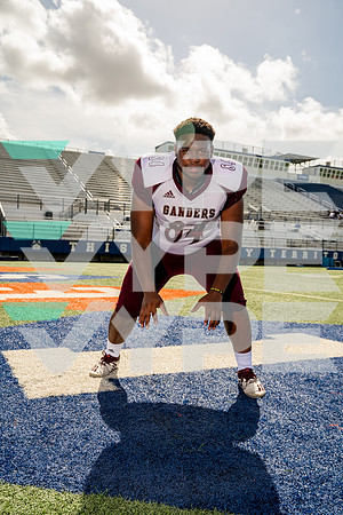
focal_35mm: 32
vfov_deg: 58.7
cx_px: 172
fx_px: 457
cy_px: 258
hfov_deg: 41.1
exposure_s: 1/500
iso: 100
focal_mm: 32
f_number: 5.6
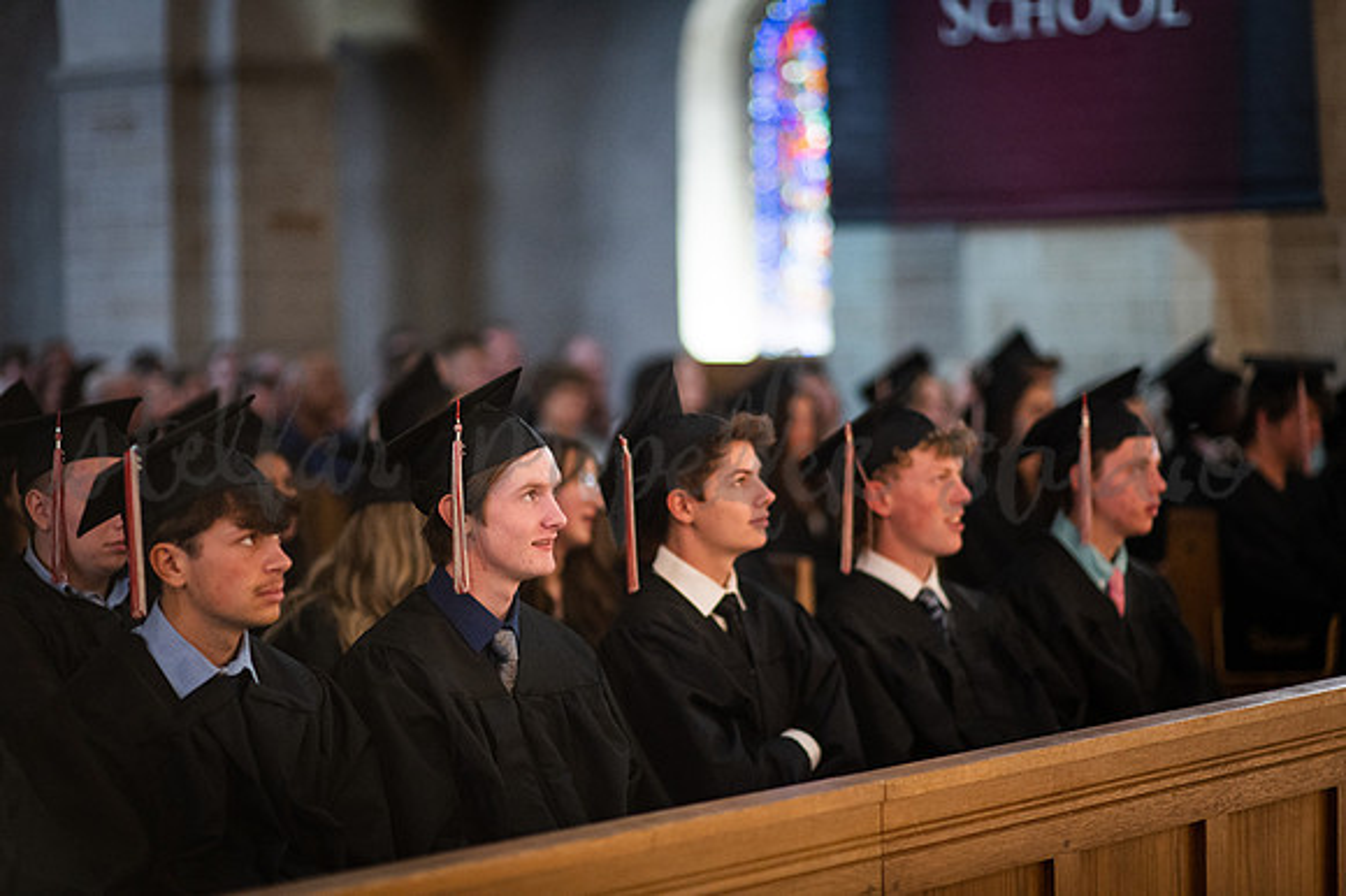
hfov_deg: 23.9
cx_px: 673
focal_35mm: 85
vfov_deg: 16.1
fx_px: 3176
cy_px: 448
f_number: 1.4
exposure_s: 1/160
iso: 3200
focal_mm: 85
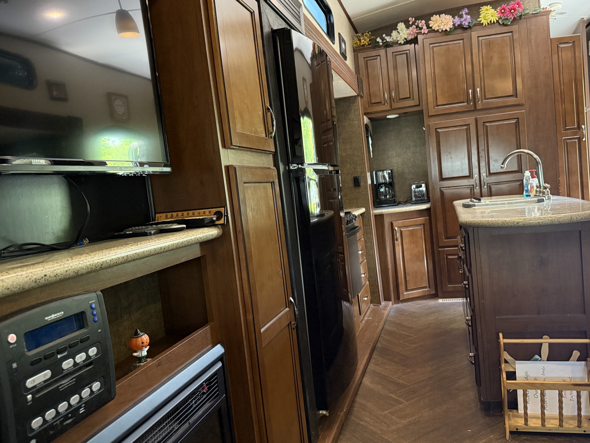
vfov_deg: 49.7
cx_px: 338
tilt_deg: -5.0
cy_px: 217
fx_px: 477
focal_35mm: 28
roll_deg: +4.9
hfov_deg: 63.1
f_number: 1.78
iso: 800
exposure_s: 1/60
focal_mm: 6.76
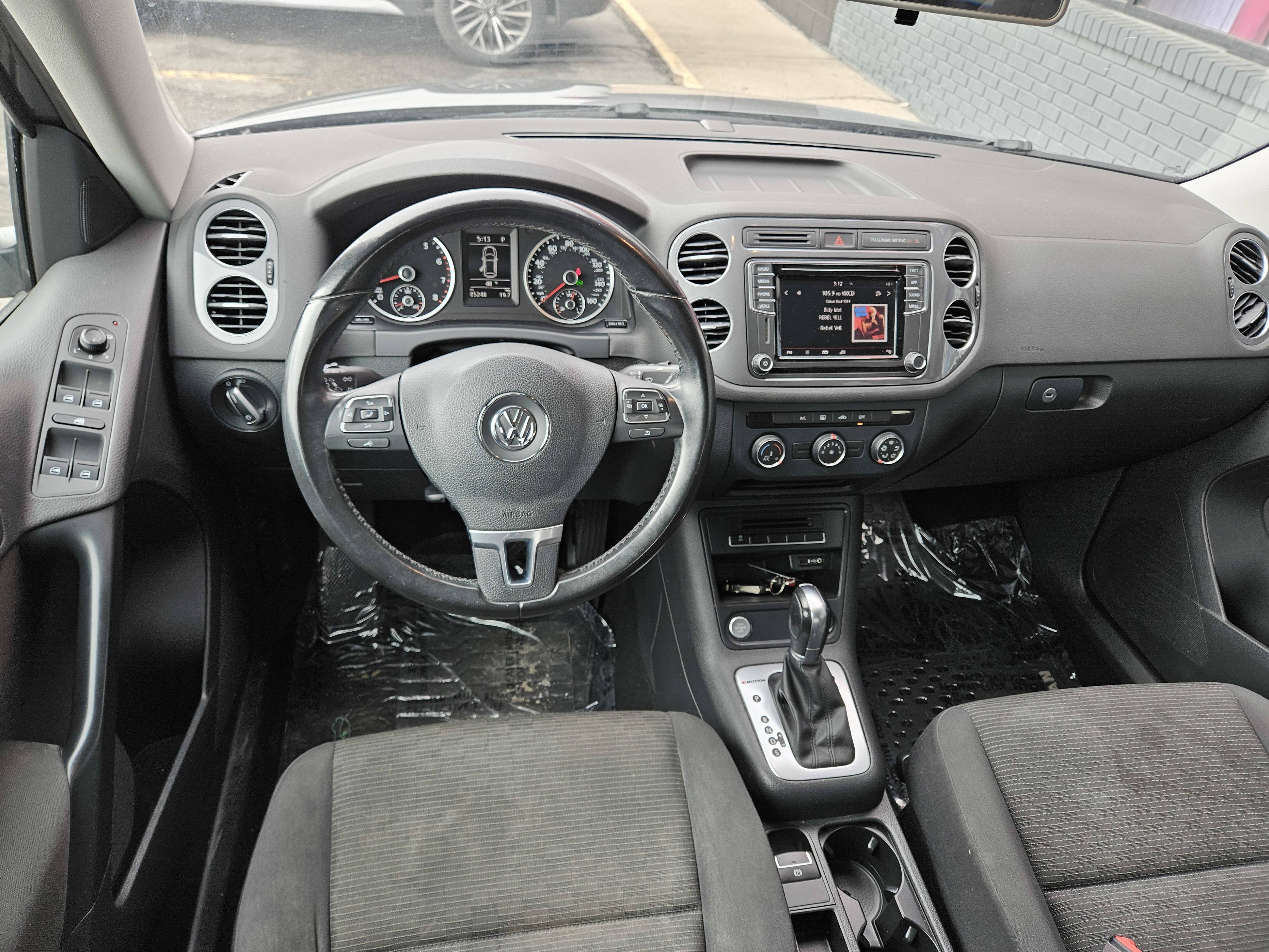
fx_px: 843
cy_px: 476
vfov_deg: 58.9
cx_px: 634
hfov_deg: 73.9
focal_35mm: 23
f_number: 1.8
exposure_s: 1/180
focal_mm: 5.4
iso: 64
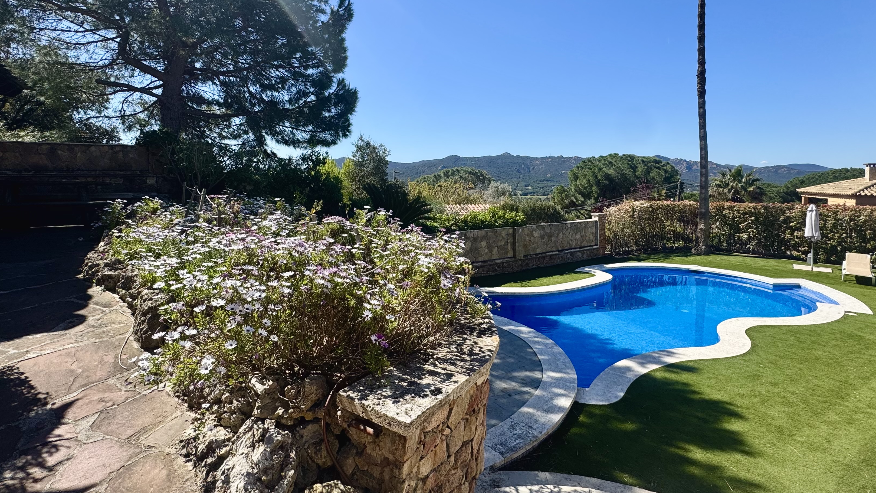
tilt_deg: -2.2
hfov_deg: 89.5
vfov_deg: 57.9
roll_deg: -0.6
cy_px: 196
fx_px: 441
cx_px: 453
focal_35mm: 19
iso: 50
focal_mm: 2.22
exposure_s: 1/1789
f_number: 2.2
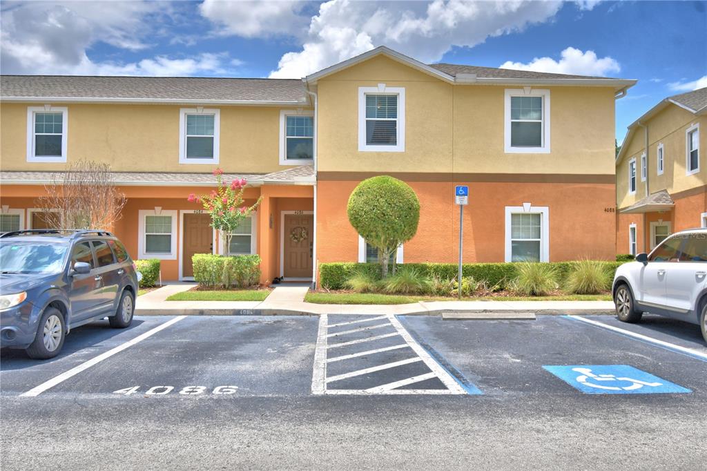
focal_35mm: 30
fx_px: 589
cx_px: 354
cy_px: 236
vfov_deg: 43.6
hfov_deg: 61.9
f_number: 5.6
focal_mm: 20
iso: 100
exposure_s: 1/800
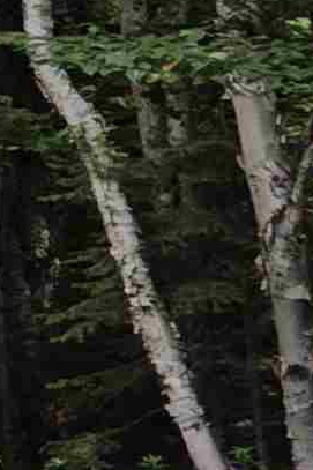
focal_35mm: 102
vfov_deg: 19.9
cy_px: 352
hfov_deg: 6.8
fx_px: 1331
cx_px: 1473
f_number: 1.9
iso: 40
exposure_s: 1/1081
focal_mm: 2.2
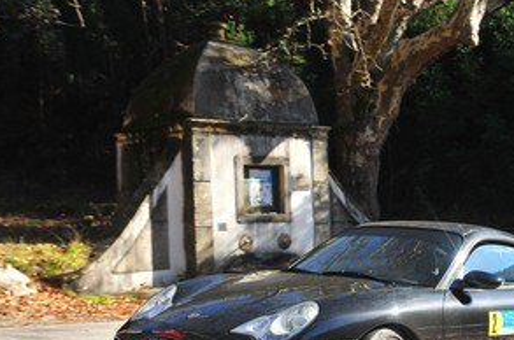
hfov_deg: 25.0
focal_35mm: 81
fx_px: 1151
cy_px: 248
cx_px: 360
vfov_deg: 16.7
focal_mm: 35
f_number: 5
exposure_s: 1/800
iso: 400
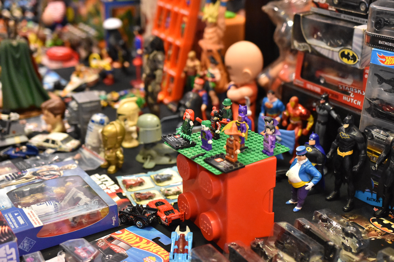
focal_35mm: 52
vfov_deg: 25.8
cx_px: 197
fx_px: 575
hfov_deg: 37.9
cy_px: 131
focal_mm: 35
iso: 4000
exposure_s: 1/400
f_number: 1.8
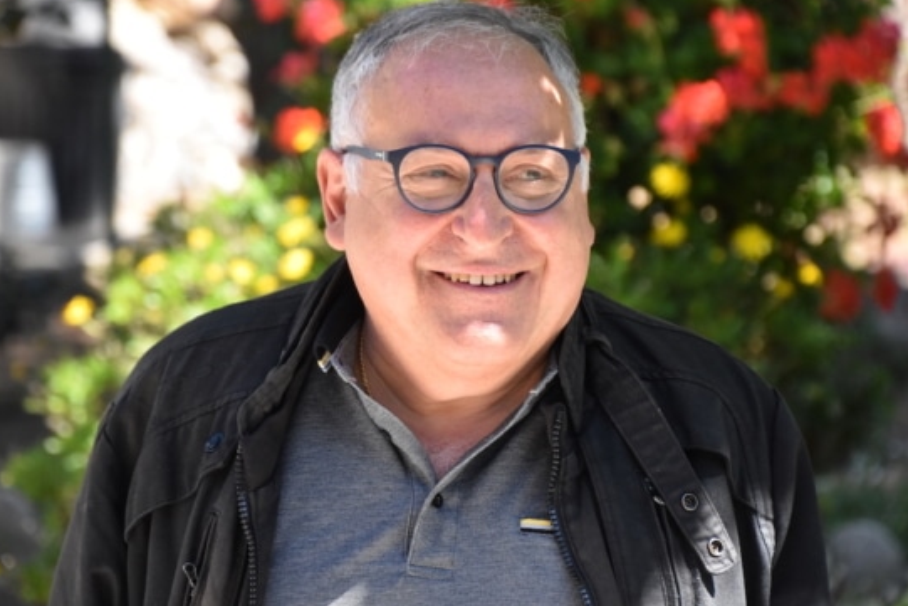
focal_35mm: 233
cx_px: 472
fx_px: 5878
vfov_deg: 5.9
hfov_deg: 8.8
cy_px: 311
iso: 1600
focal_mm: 140
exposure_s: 1/1250
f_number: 6
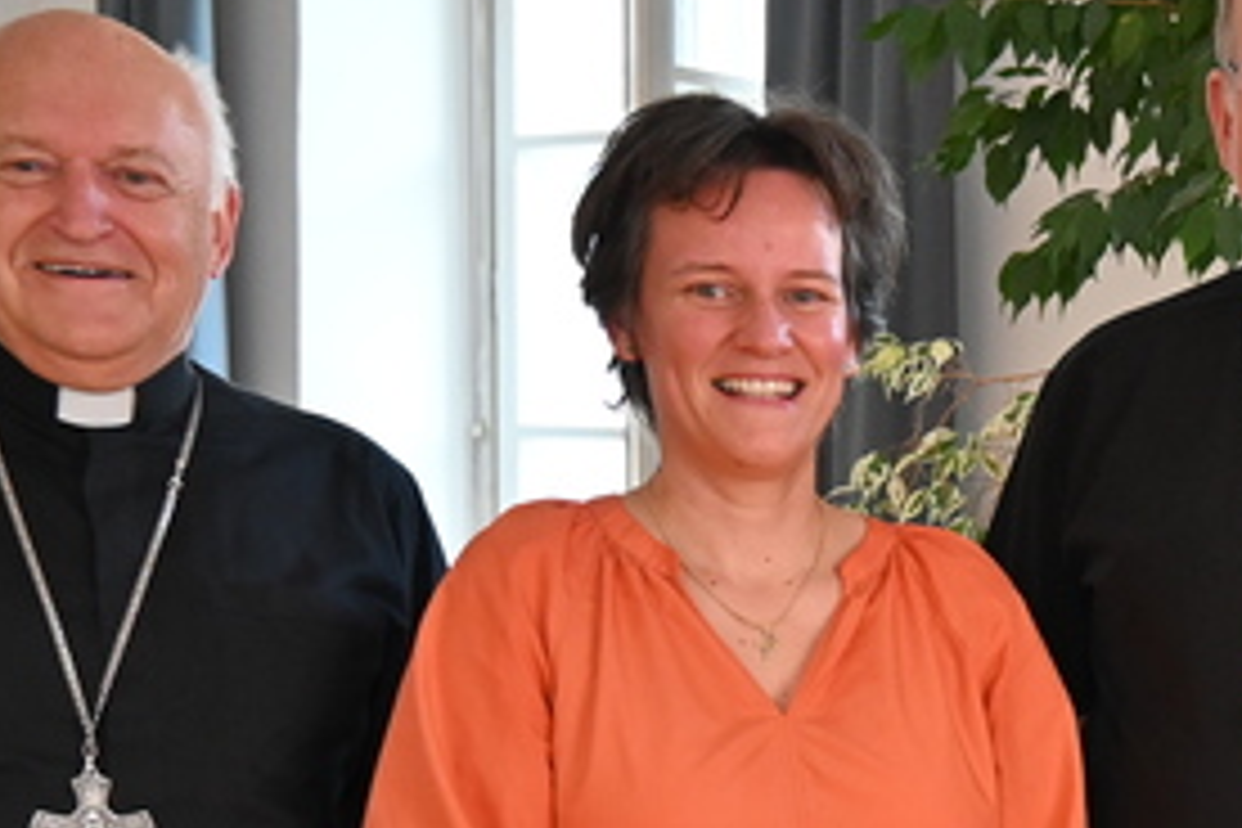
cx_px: 1382
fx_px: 2923
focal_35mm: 85
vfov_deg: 15.5
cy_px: 1019
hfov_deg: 22.6
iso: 1400
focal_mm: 19.5
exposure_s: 1/125
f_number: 3.5
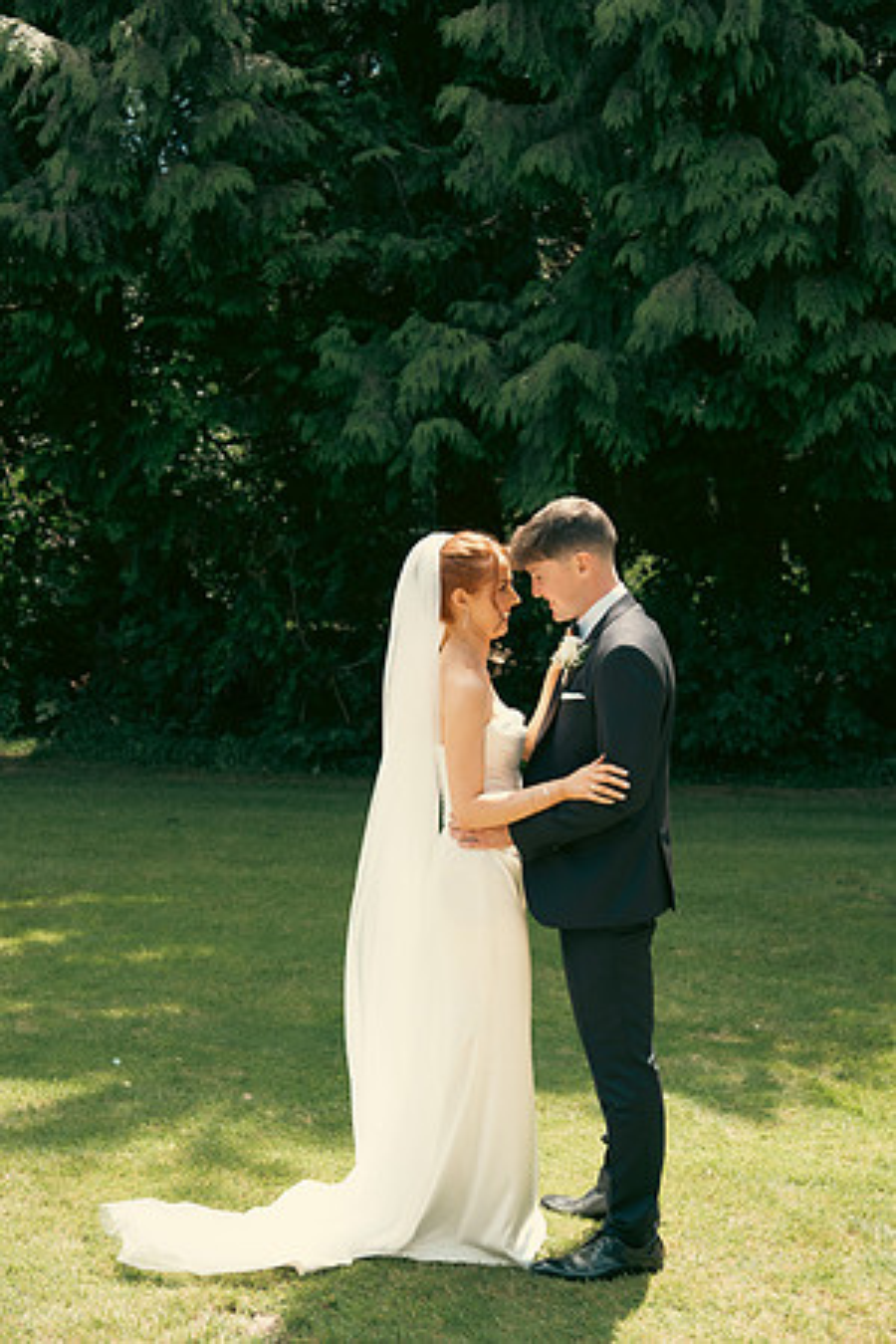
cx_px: 448
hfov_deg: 28.6
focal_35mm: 47
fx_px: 1755
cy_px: 672
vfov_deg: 41.9
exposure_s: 1/1600
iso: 640
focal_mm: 47
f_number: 3.5
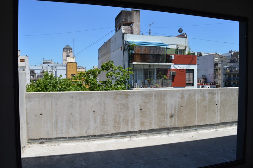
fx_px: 189
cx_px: 126
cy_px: 84
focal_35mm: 27
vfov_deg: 47.8
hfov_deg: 67.5
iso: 100
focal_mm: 18
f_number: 9
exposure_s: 1/320
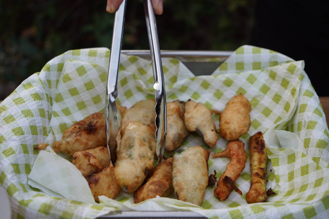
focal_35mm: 48
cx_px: 164
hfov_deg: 41.1
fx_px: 439
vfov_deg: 28.1
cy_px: 110
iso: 100
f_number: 4.5
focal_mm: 48
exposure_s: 1/80
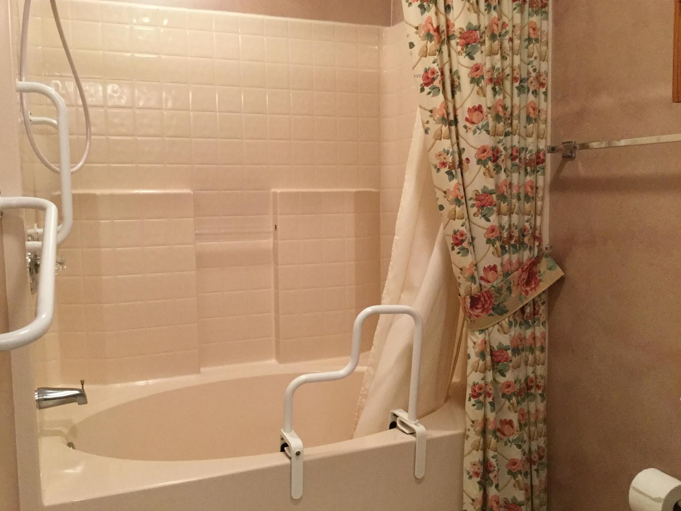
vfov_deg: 44.2
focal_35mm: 32
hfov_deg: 56.8
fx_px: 630
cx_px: 330
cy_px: 253
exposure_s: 1/30
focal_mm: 3.3
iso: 160
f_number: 2.4
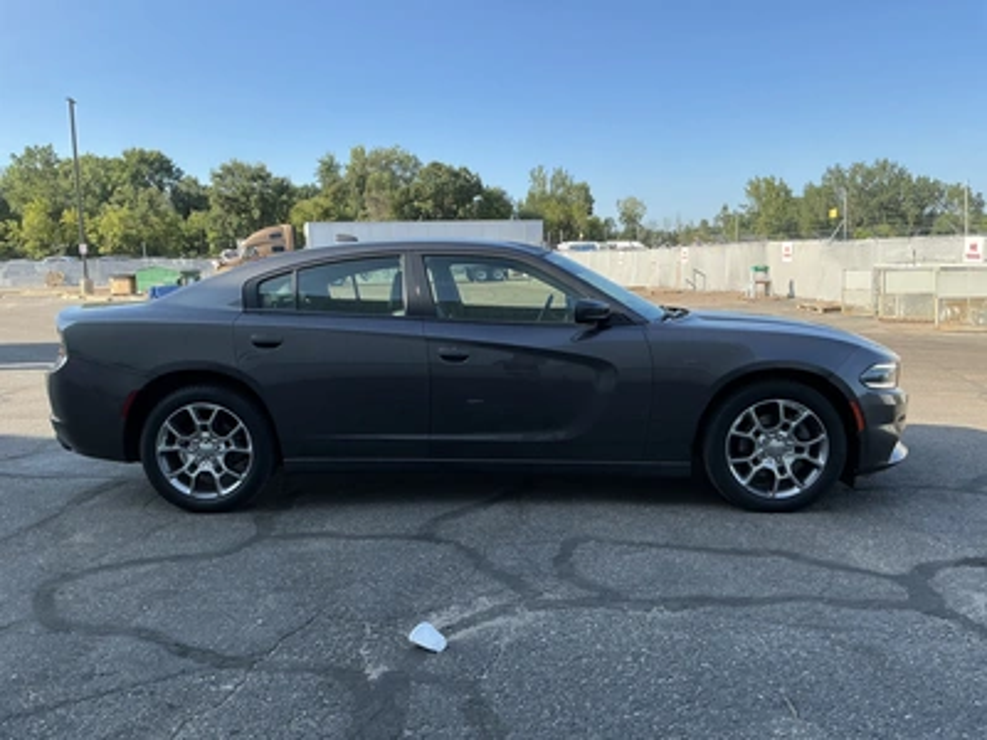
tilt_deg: -5.9
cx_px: 494
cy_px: 370
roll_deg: +2.1
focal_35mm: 28
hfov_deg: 63.4
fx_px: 798
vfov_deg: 49.7
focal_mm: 3
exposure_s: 1/759
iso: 25
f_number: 1.8
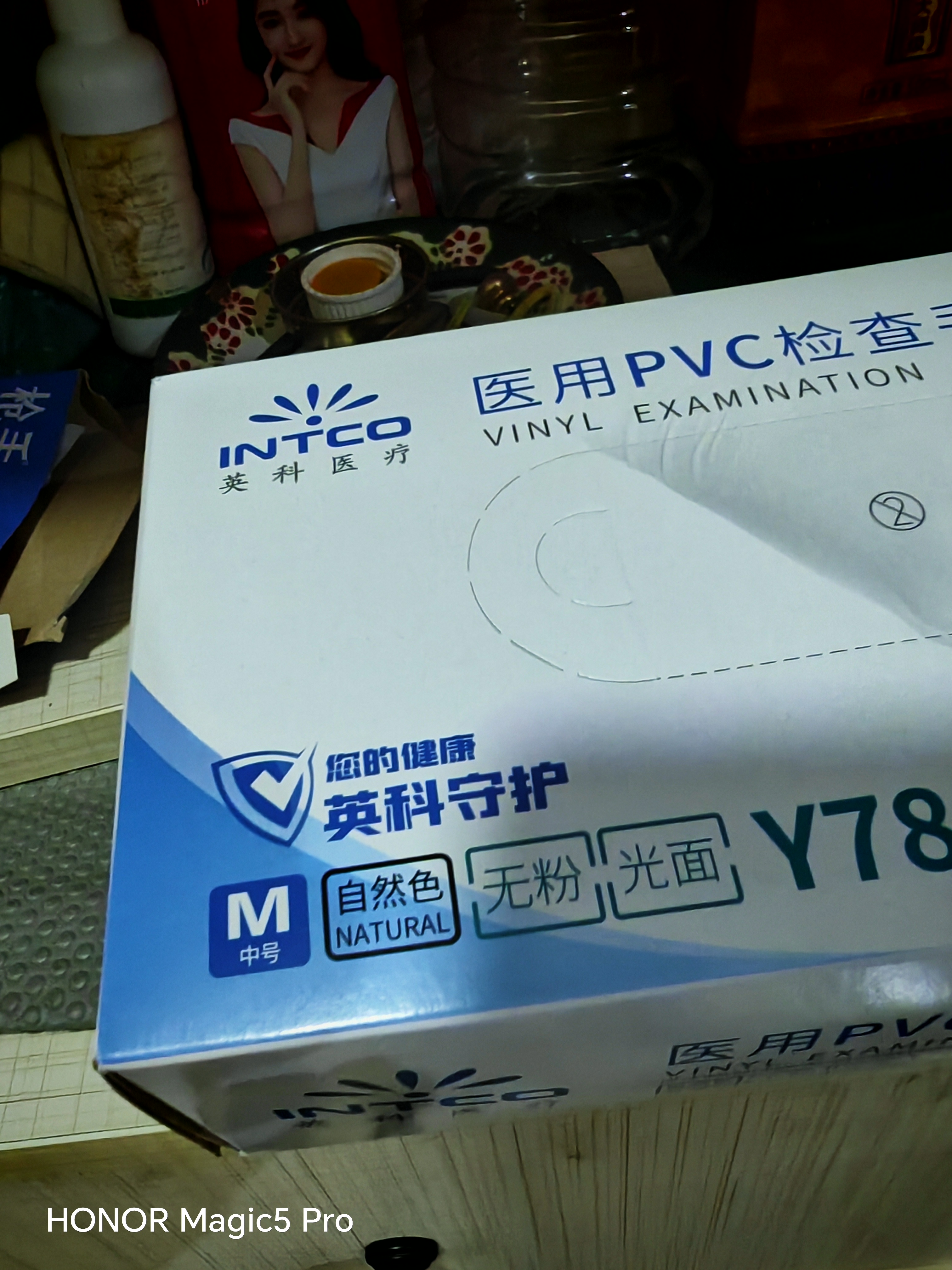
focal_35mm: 27
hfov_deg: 51.4
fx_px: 990
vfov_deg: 65.3
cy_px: 635
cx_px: 476
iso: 1600
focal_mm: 1.82
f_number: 2
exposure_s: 1/25
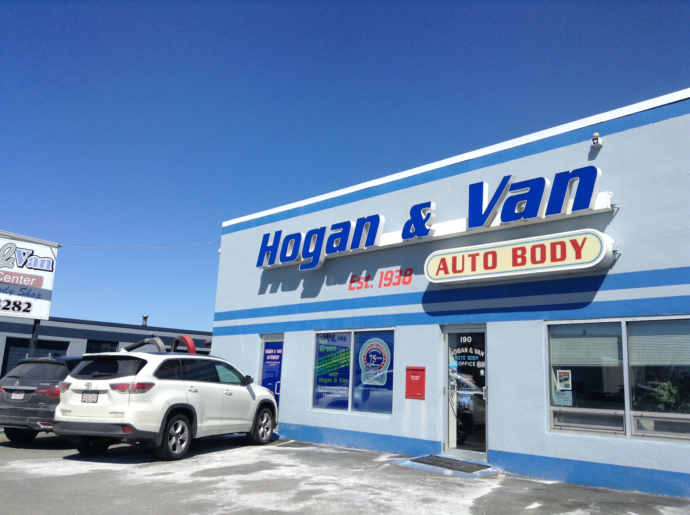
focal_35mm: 33
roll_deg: -3.5
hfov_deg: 55.4
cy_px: 258
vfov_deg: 42.8
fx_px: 657
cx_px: 345
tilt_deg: +11.6
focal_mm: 3.3
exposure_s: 1/1812
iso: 25
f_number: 2.4
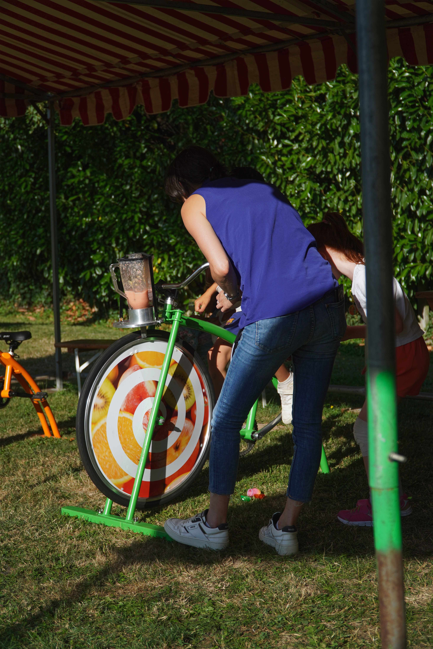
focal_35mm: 56
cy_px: 324
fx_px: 1001
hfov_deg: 24.4
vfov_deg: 35.9
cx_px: 216
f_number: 4
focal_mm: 37
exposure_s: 1/1000
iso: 100
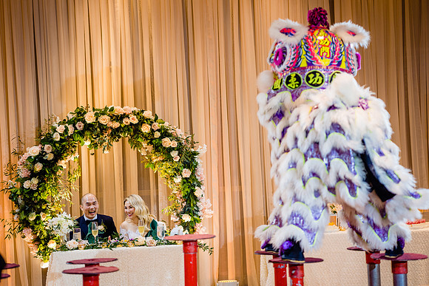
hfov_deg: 22.8
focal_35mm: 89
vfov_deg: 15.3
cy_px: 150
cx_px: 209
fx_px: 1063
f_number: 2.2
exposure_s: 1/200
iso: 1000
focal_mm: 85
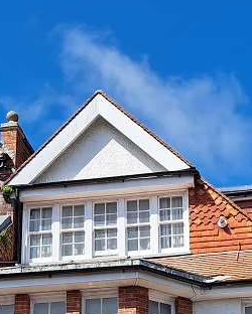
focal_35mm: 77
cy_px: 361
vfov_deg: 23.0
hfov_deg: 19.8
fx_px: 717
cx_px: 173
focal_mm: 5.23
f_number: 1.8
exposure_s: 1/1300
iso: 50
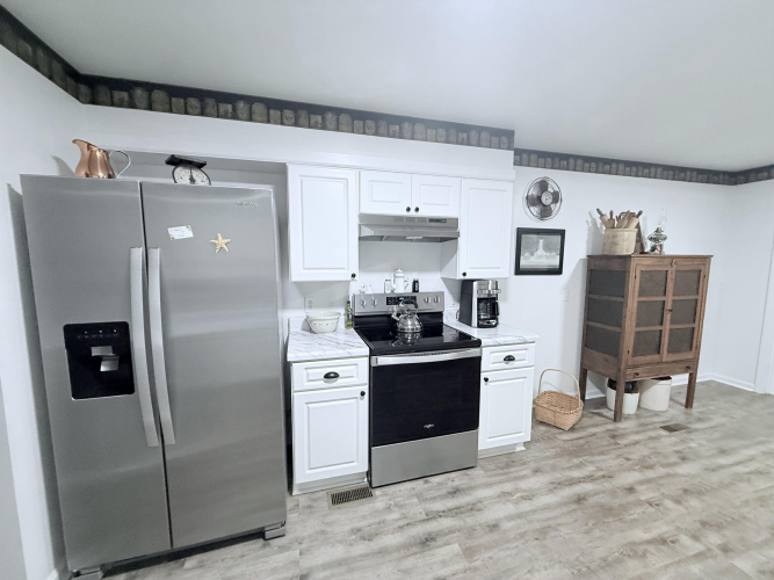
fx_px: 313
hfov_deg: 102.1
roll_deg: -0.3
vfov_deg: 85.7
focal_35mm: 14
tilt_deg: -4.7
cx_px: 387
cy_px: 290
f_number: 2.2
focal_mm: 2.22
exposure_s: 1/60
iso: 250
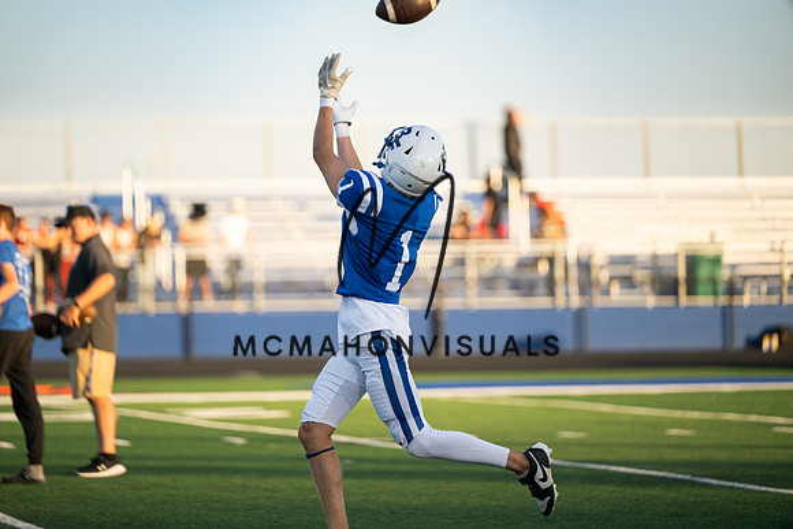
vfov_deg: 6.9
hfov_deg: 10.3
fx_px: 4406
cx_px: 396
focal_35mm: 200
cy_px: 264
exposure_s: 1/1600
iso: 200
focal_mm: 200
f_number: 2.8
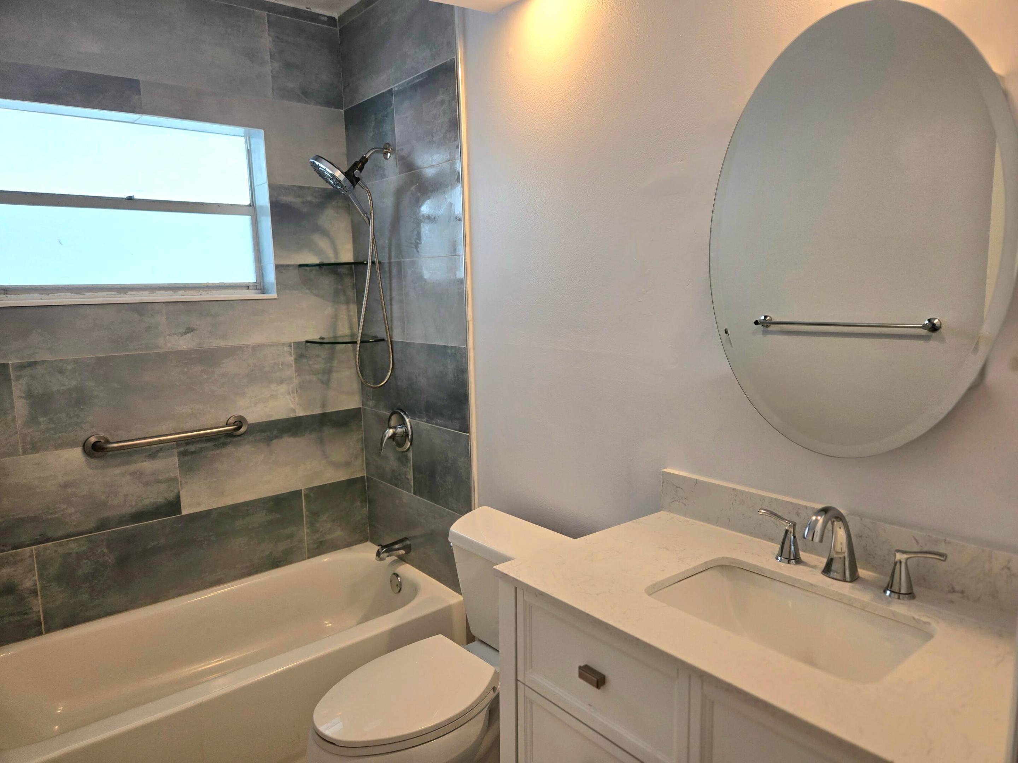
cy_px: 382
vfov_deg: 58.9
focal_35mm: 23
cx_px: 509
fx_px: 676
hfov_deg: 73.9
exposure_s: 1/120
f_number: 1.8
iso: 32
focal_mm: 5.4
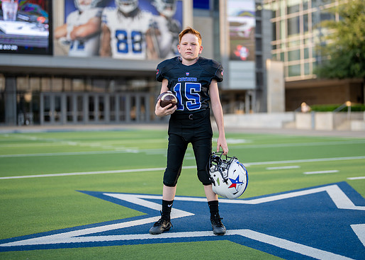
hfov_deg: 32.2
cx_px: 205
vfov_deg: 23.3
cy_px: 121
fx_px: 632
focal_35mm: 61
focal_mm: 50
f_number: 1.2
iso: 100
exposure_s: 1/2000
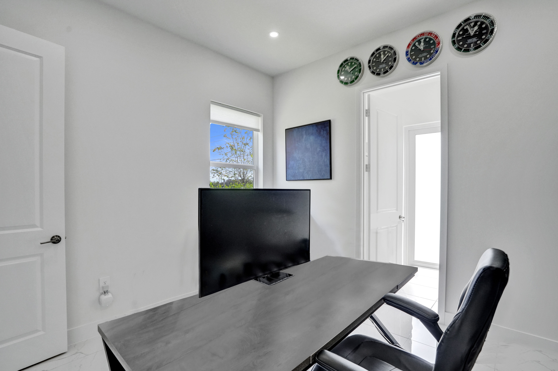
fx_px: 248
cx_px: 279
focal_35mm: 16
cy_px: 186
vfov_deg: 73.6
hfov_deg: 96.8
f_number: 7.1
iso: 1600
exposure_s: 1/250
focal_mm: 16
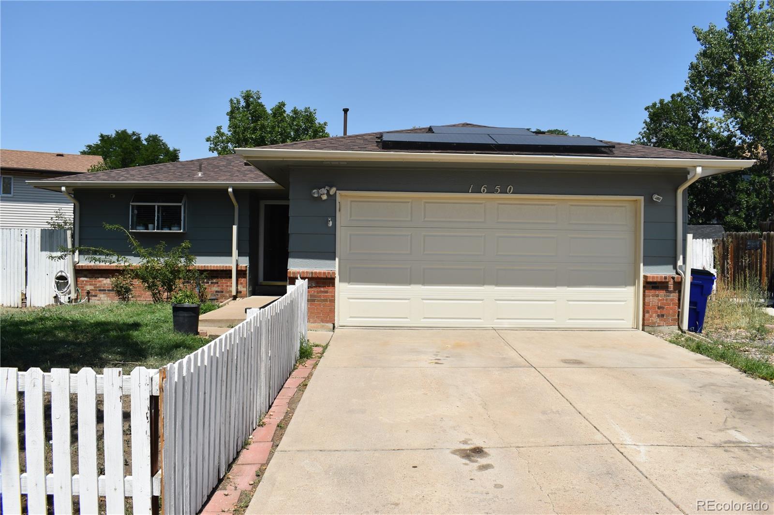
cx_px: 387
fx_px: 580
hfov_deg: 67.4
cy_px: 258
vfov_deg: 47.9
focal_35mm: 27
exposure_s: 1/320
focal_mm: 18
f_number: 9
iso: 100
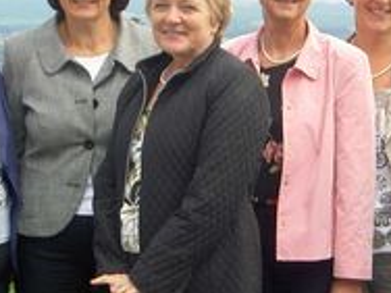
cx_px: 311
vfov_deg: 9.9
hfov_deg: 13.2
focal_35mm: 149
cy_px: 260
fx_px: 1683
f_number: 3.8
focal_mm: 9.9
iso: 50
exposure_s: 1/80
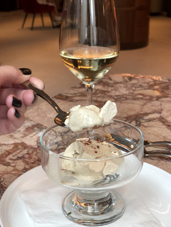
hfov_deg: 28.0
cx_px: 86
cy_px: 114
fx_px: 343
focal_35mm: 52
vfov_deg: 36.8
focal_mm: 6
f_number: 2.4
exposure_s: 1/60
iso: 50
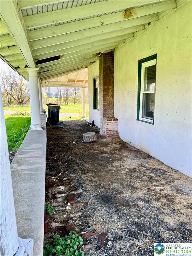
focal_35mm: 26
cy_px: 128
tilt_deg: -9.1
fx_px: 192
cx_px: 96
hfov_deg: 53.1
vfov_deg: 67.3
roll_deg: +0.3
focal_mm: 5.7
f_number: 1.5
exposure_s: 1/344
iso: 50
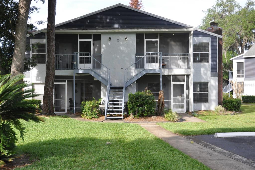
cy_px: 85
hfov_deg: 51.3
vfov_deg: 35.4
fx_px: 265
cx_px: 128
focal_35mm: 38
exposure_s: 1/1600
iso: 1250
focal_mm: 25
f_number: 7.1
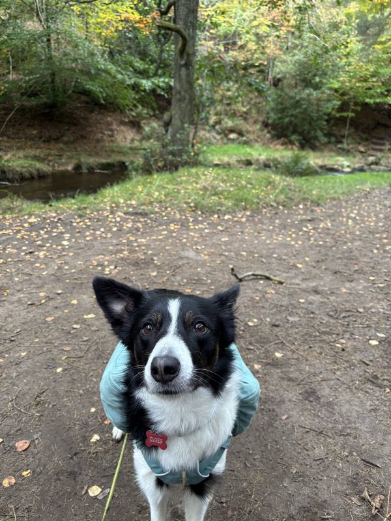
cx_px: 196
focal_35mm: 26
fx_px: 392
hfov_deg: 53.1
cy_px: 260
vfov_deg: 67.3
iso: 160
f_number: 1.6
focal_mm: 5.96
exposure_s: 1/60
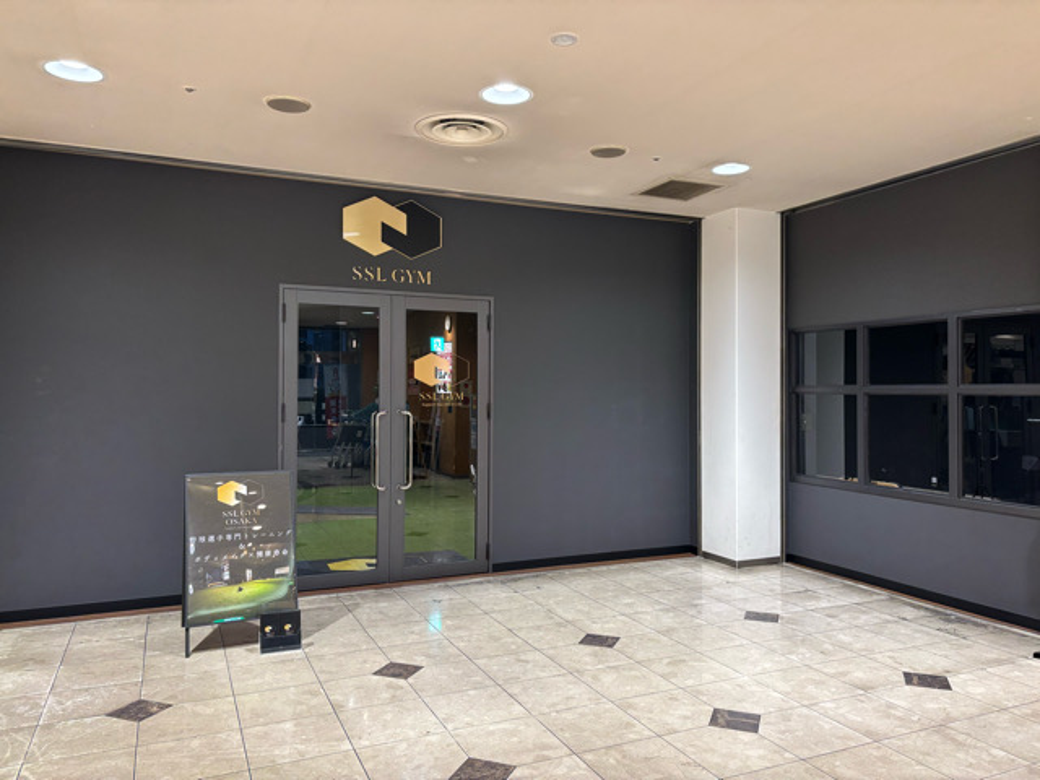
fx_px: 781
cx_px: 520
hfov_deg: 67.3
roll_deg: +0.4
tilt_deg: +0.4
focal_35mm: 26
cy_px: 390
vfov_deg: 53.1
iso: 160
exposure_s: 1/60
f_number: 1.6
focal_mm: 5.96
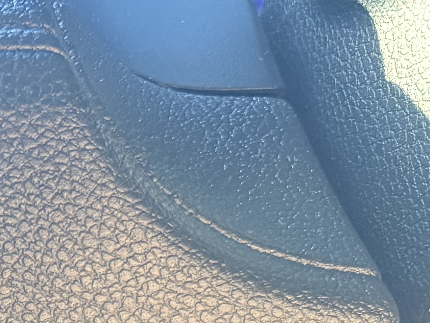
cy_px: 597
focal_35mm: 108
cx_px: -416
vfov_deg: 12.4
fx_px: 1342
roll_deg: -3.0
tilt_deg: -5.7
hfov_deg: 15.0
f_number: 1.78
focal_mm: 6.76
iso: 400
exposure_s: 1/60
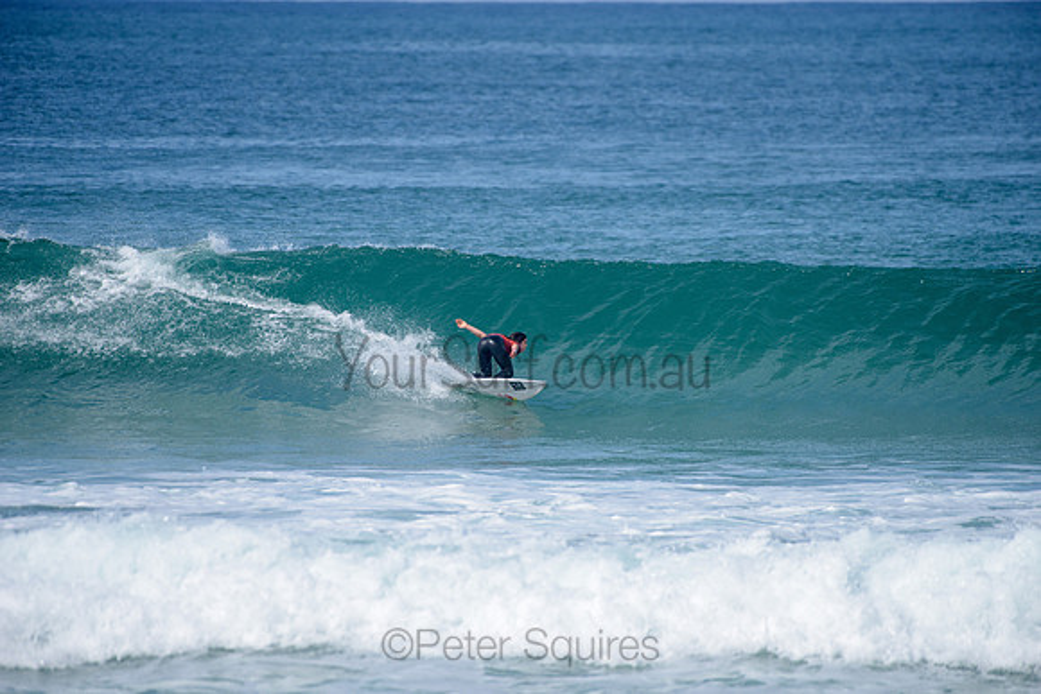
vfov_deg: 2.8
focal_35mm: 500
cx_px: 520
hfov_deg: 4.1
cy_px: 347
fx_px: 14461
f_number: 6.3
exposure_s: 1/2500
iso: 250
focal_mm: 500
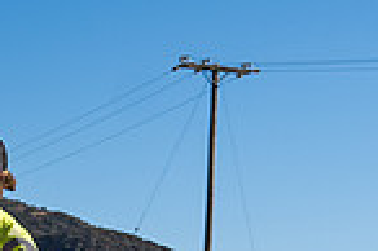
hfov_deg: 11.1
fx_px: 1877
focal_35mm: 179
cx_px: -184
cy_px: 459
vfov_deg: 7.4
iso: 125
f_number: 4
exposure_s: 1/1600
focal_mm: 30
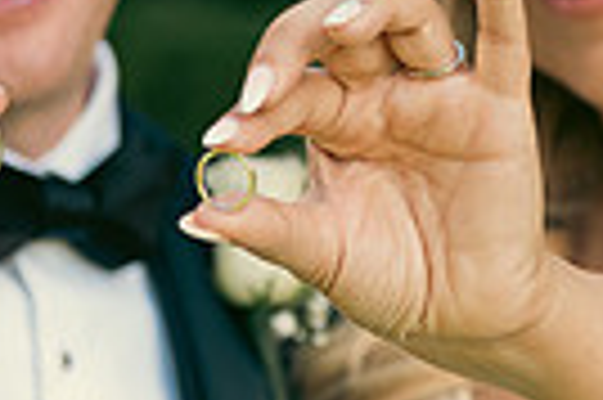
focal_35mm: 304
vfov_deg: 4.5
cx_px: 508
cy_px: 47
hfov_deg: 6.8
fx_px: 5086
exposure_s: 1/400
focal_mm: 70
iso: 200
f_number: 3.5
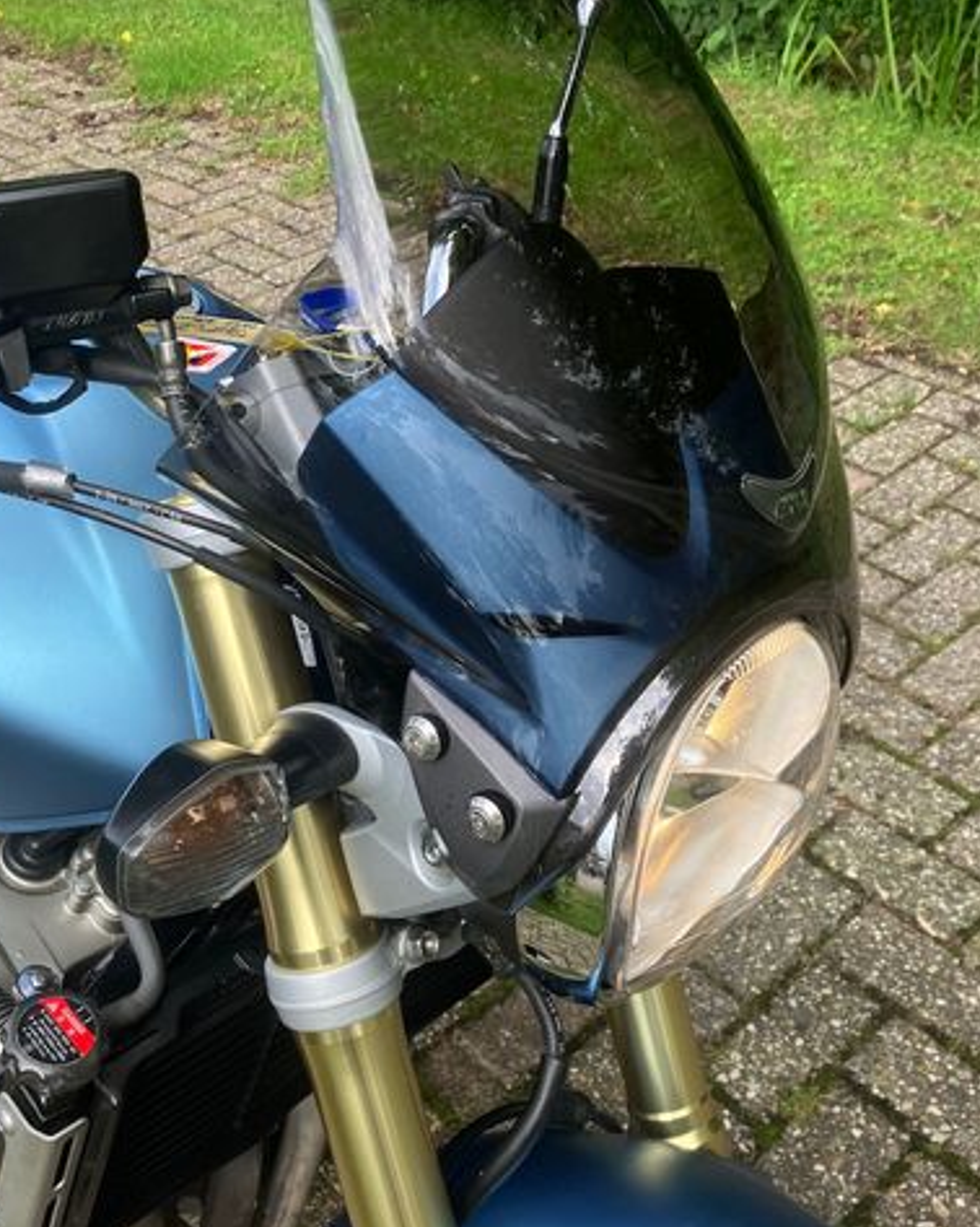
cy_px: 615
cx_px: 503
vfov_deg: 49.1
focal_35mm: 37
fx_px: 1342
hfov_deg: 40.1
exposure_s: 1/298
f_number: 1.8
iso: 32
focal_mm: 3.99
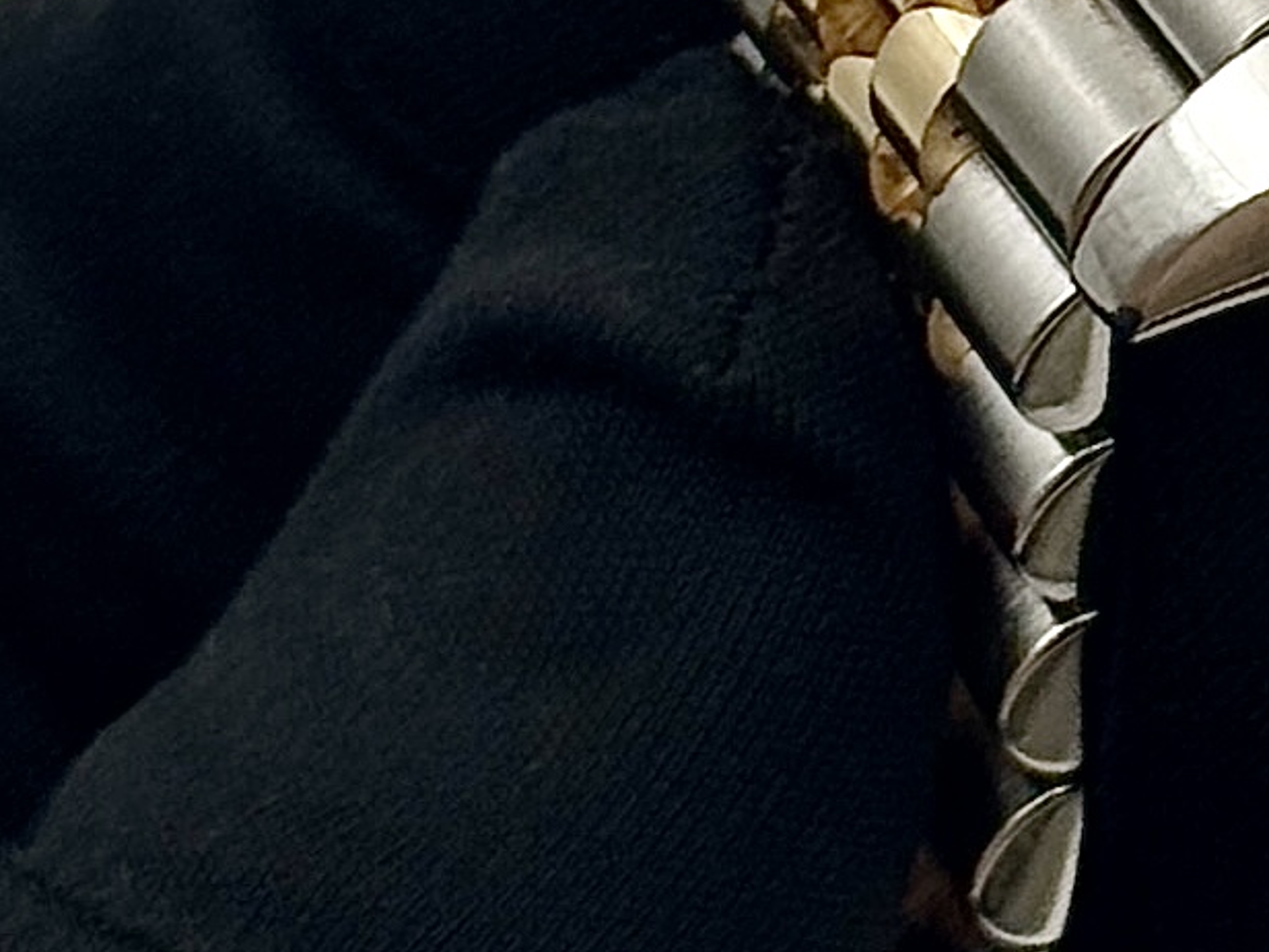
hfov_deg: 12.8
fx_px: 5426
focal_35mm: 148
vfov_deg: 9.9
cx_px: 1754
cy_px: -43
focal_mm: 6.76
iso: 64
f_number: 1.78
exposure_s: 1/467
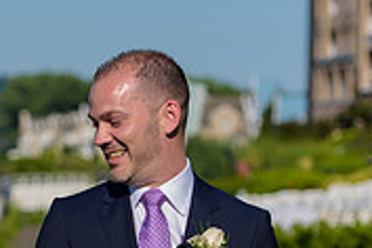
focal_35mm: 301
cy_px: 316
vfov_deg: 4.5
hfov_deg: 6.8
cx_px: -15
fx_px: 3110
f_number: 4
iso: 200
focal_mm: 92
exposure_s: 1/2500
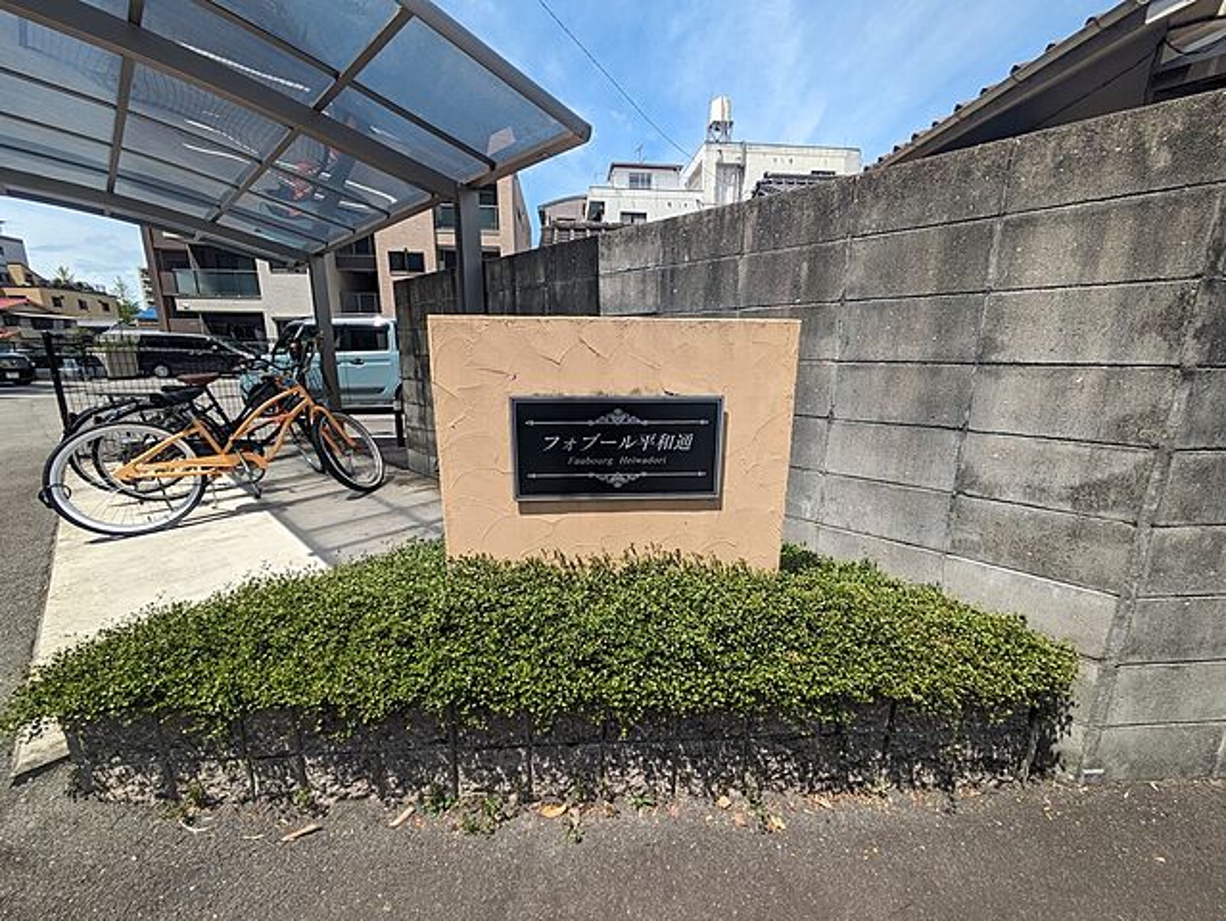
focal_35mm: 14
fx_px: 496
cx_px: 613
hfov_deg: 102.0
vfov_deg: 85.7
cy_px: 460
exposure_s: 1/1319
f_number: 2.2
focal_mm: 1.83
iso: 46
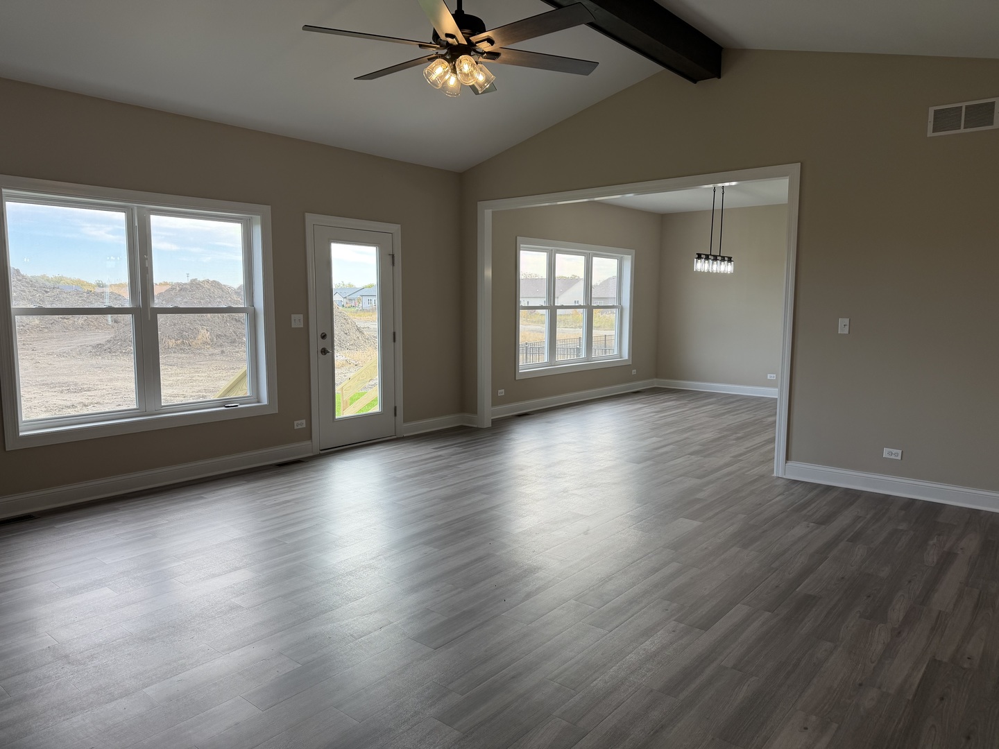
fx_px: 693
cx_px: 500
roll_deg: +0.8
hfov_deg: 71.6
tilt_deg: -6.9
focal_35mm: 24
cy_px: 374
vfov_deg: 56.8
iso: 64
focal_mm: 6.76
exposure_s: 1/231
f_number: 1.78
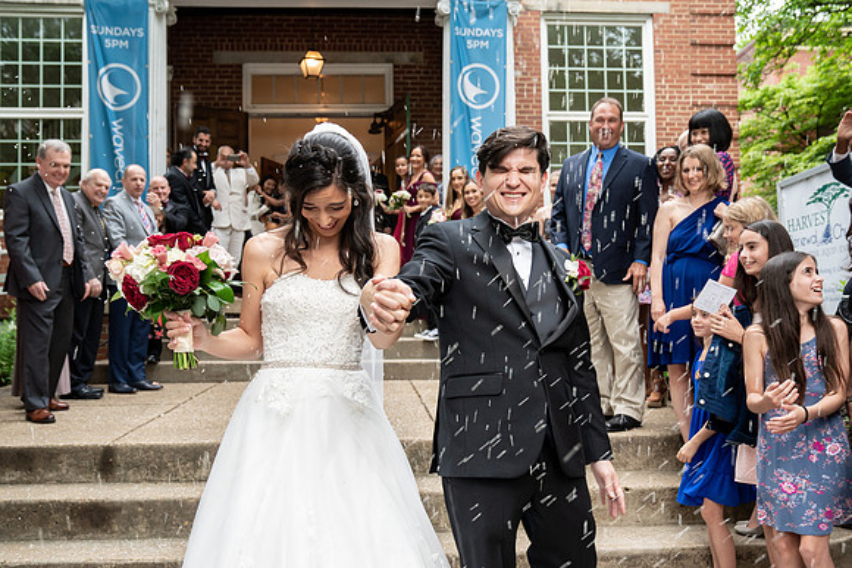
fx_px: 782
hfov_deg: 57.2
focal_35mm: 33
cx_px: 422
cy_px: 307
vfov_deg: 39.9
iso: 800
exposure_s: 1/250
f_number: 4
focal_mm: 29
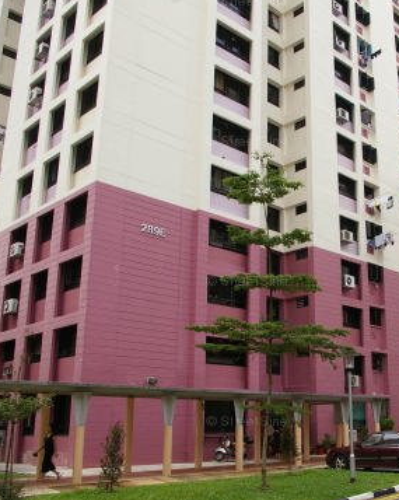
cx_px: 311
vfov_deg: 46.9
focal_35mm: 39
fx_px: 576
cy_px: 250
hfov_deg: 37.0
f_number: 8
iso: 200
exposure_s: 1/180
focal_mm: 18
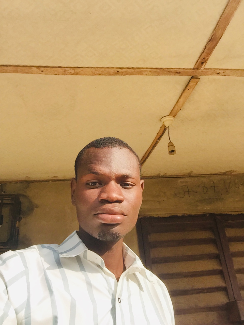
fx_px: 291
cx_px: 122
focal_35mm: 31
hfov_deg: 45.4
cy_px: 162
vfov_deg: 58.4
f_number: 2.2
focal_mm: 2.65
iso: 32
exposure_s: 1/440
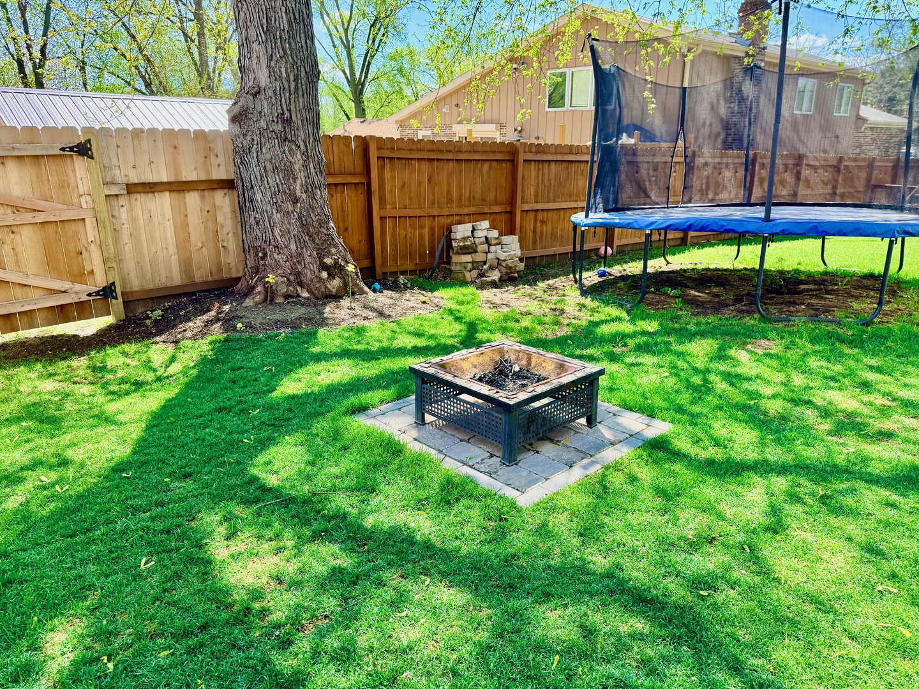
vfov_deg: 56.8
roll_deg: -0.5
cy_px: 344
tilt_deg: -17.6
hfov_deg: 71.6
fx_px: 637
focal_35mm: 24
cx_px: 460
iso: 100
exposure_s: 1/772
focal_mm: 6.76
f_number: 1.78
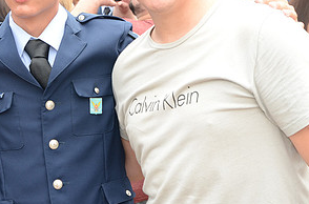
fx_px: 684
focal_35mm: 80
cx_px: 55
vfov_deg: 16.8
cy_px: 48
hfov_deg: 25.0
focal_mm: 27
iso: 320
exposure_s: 1/250
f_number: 6.3
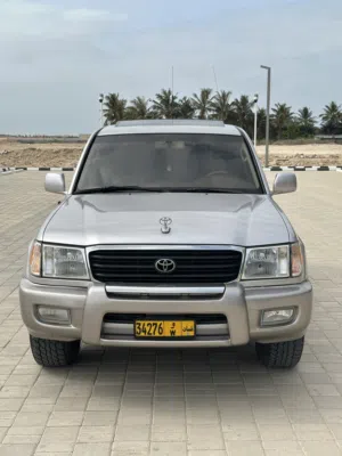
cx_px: 171
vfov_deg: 39.7
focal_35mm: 48
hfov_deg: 30.3
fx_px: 632
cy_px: 228
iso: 64
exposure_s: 1/4566
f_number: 1.78
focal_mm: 6.86
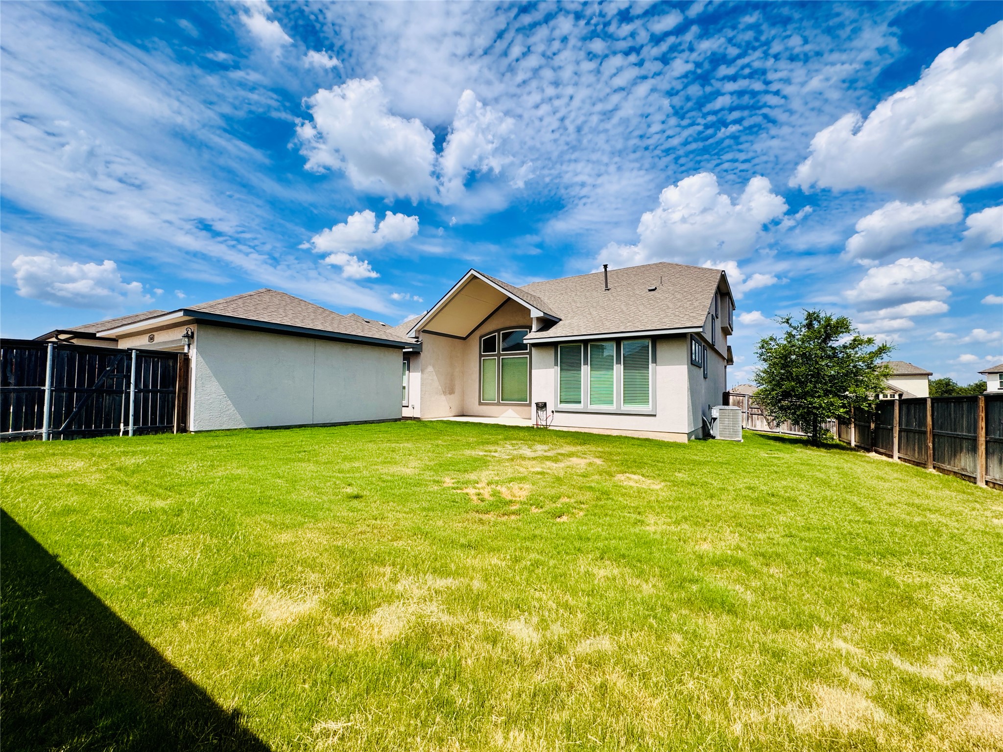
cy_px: 376
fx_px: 406
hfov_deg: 102.1
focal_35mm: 14
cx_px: 502
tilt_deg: +2.1
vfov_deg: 85.7
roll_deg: -0.4
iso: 50
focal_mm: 2.22
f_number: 2.2
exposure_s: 1/2874
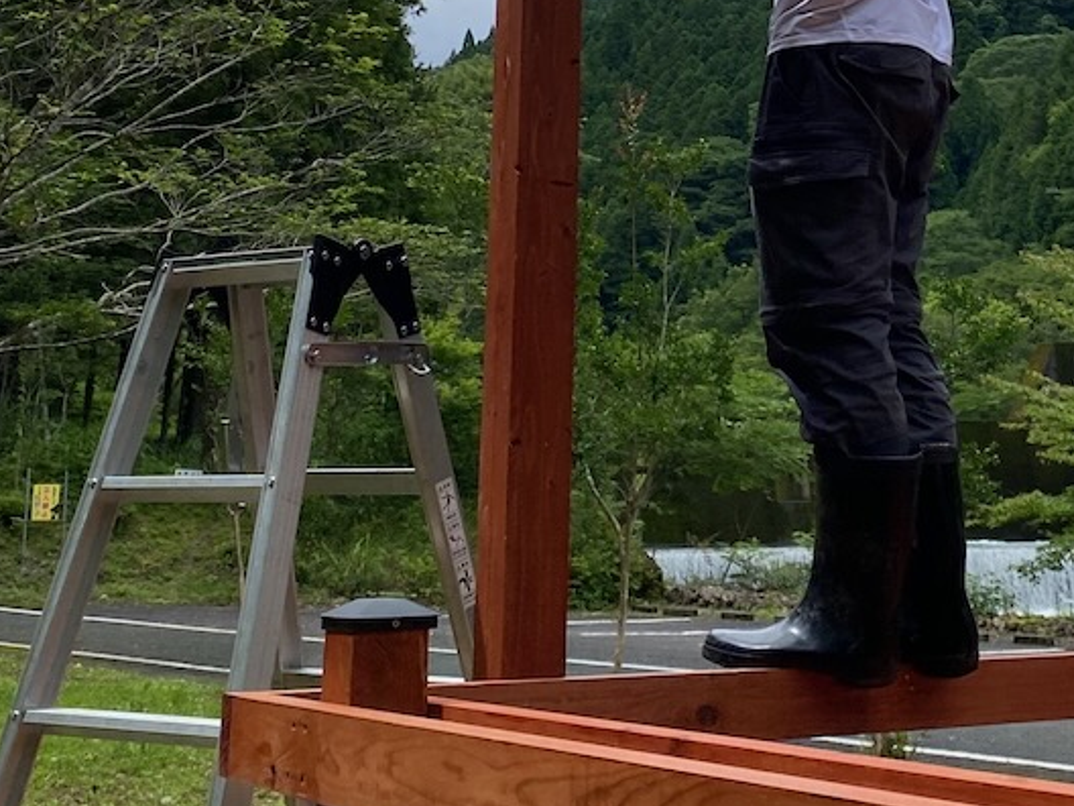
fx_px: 1955
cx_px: 832
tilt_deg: +12.5
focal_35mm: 63
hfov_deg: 30.1
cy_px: 51
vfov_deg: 22.6
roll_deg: -0.1
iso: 32
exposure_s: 1/3401
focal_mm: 4.25
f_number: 1.8
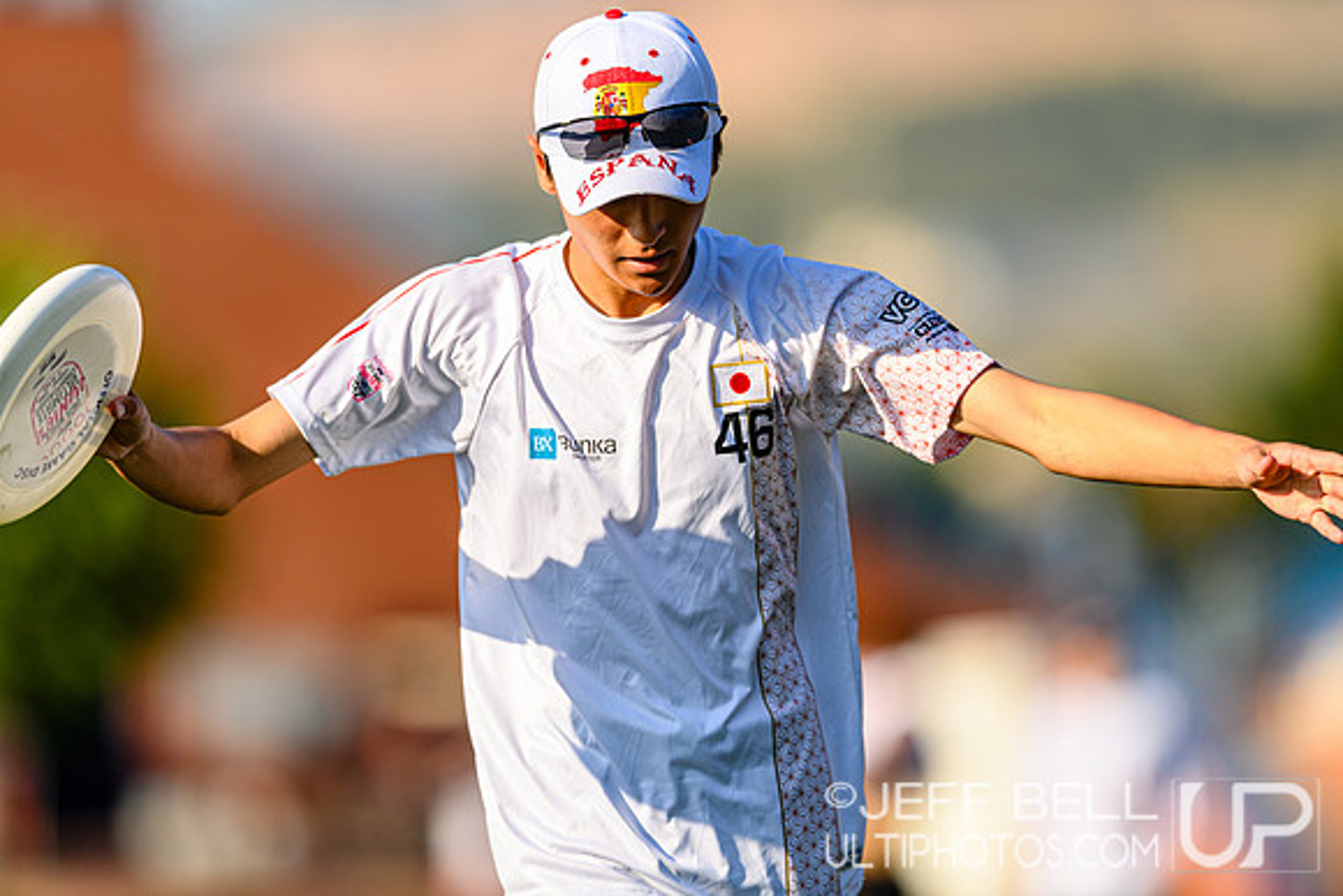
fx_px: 14925
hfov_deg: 5.2
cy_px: 448
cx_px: 672
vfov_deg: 3.4
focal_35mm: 400
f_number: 3.2
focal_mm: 400
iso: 100
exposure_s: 1/1600
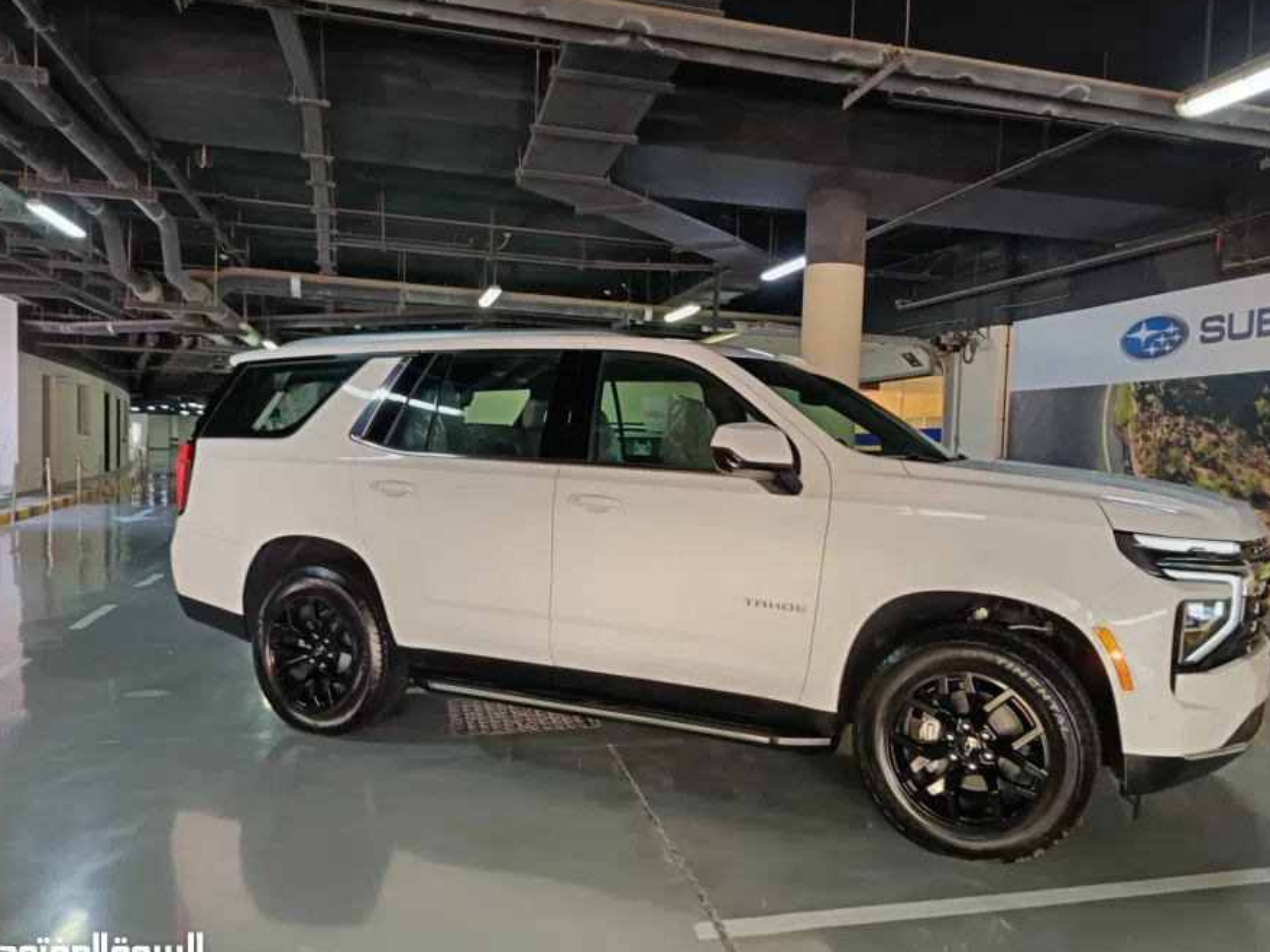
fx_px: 1027
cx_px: 699
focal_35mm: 28
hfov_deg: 63.3
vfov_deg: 49.7
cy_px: 515
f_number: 1.75
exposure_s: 1/25
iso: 1393
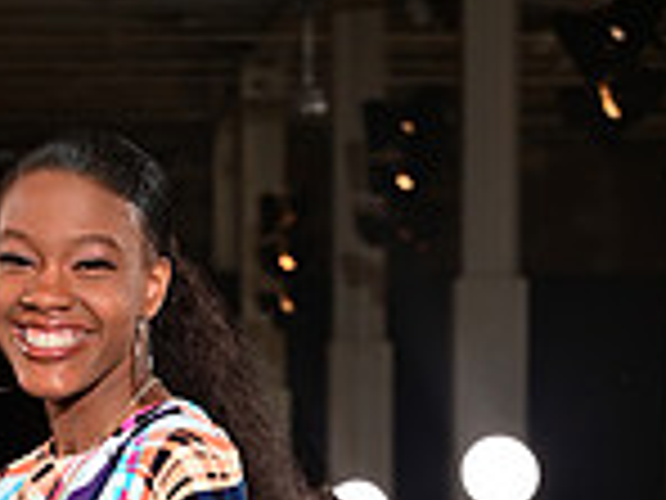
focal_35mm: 293
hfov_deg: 6.7
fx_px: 5637
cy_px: 1270
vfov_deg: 4.9
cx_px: -22
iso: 1000
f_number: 6.3
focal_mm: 78
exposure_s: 1/160
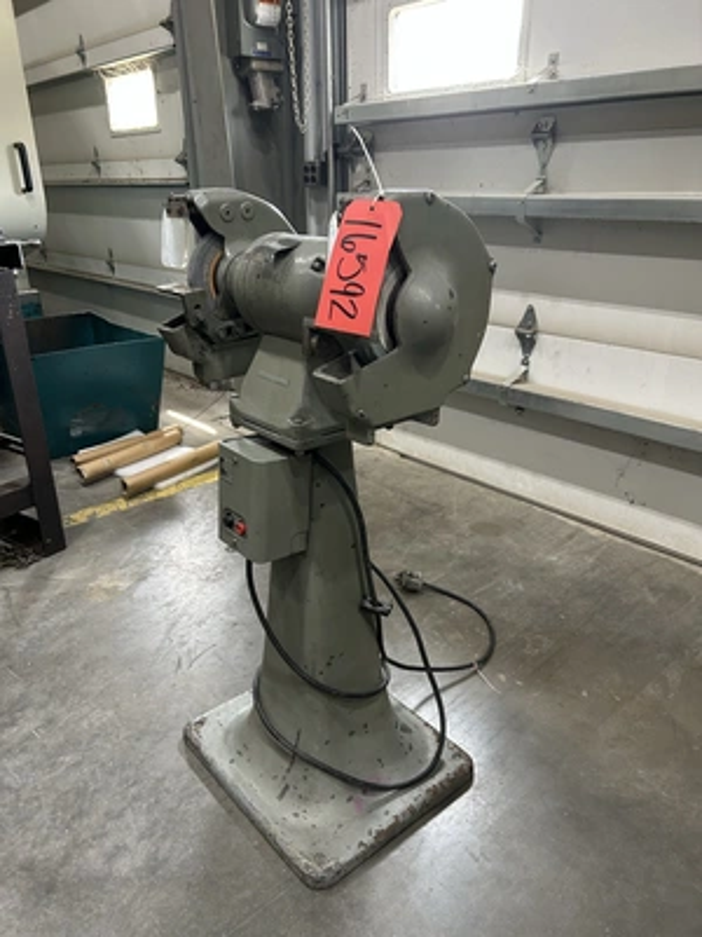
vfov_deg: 67.3
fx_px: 703
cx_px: 351
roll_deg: +2.0
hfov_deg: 53.1
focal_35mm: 26
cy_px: 468
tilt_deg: -20.7
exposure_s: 1/60
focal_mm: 5.7
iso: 200
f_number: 1.5
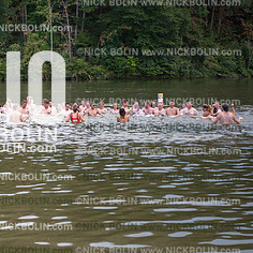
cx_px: -11
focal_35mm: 146
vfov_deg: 12.0
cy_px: 102
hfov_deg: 11.8
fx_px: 1207
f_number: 3.2
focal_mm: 70
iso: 160
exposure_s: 1/400
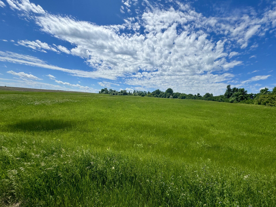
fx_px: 112
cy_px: 104
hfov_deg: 102.1
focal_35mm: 14
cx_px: 138
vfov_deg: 85.7
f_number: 2.2
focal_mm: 2.22
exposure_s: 1/3106
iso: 50
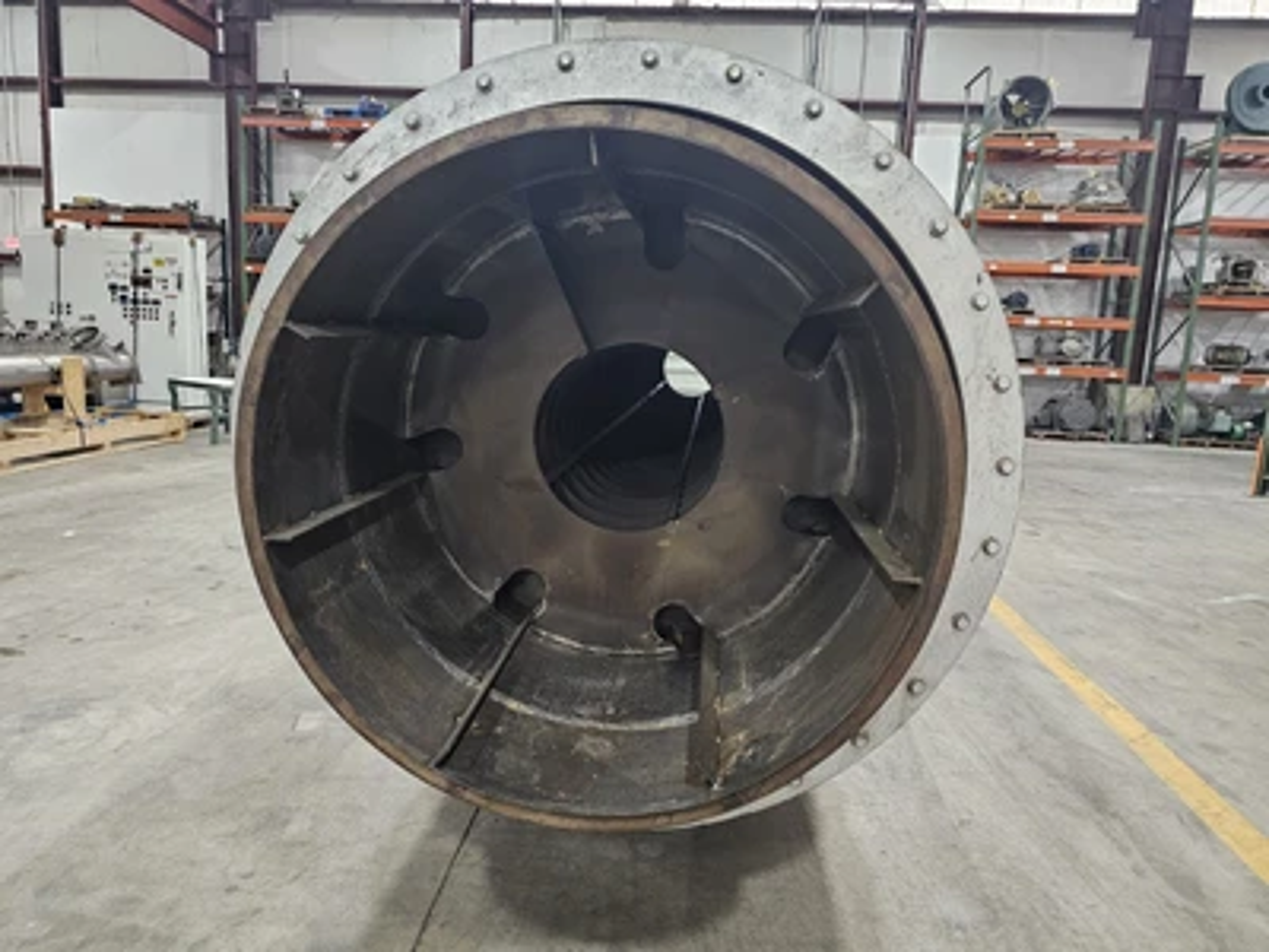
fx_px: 843
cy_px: 476
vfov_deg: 58.9
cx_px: 634
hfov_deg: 73.9
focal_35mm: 23
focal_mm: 6.3
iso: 800
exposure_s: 1/60
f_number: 1.7
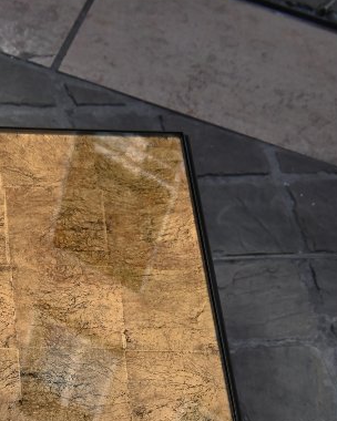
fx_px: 1081
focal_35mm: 87
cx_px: -55
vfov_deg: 19.1
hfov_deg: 17.0
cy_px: 649
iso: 100
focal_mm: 19.5
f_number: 6.3
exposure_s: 1/320
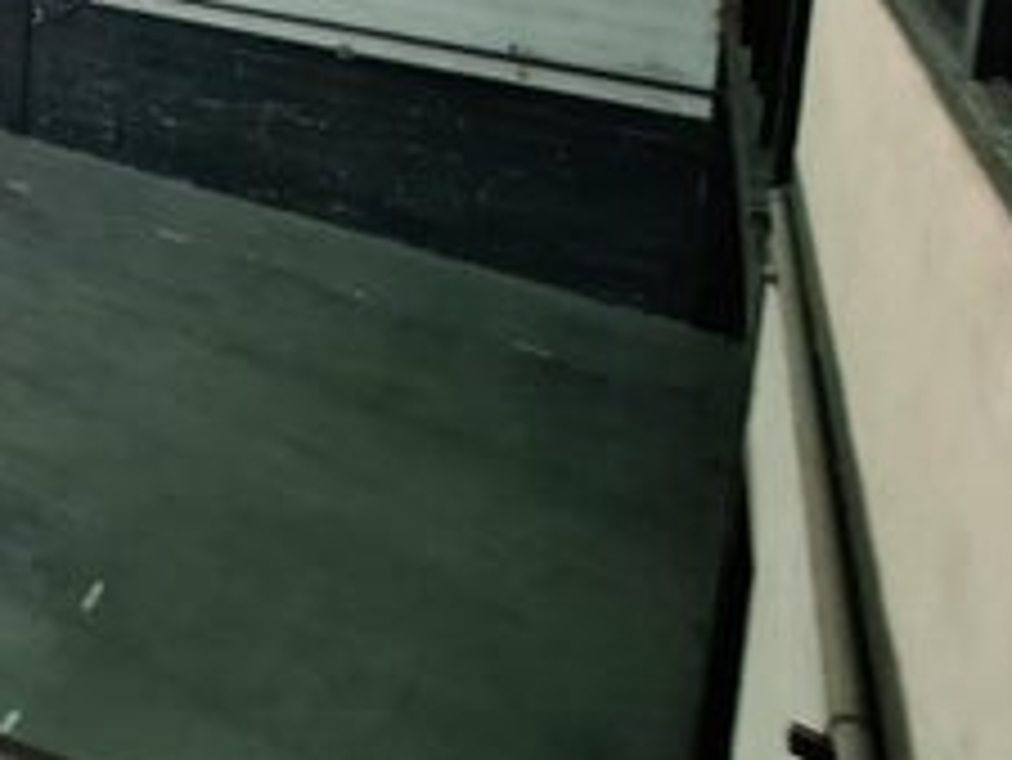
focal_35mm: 37
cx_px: -400
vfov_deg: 31.3
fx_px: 1082
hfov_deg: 32.2
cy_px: -189
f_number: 2.2
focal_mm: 1.74
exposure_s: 1/40
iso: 80
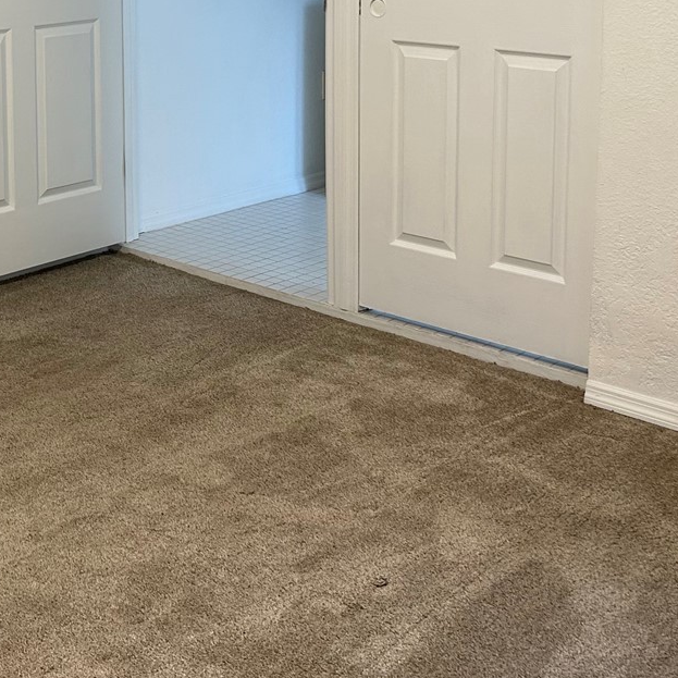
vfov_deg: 27.9
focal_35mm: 59
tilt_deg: -7.5
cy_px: 58
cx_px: 38
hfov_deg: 27.7
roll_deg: +1.5
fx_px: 1307
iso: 80
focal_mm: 5.7
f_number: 1.5
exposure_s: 1/120
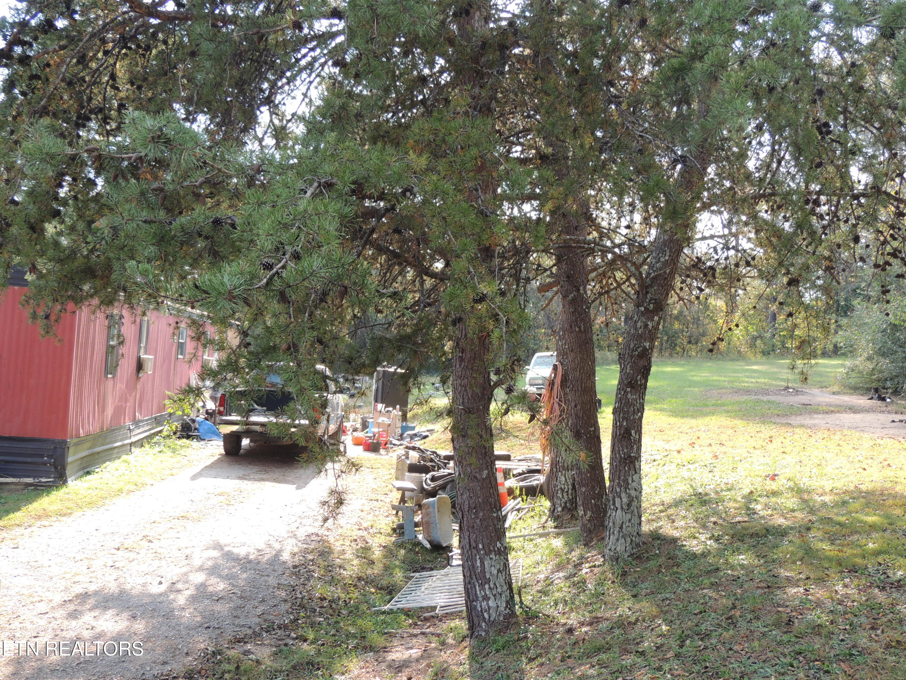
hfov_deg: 46.8
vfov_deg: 36.0
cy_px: 340
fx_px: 1047
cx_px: 453
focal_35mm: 40
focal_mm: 7.1
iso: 100
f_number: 3.3
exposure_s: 1/100
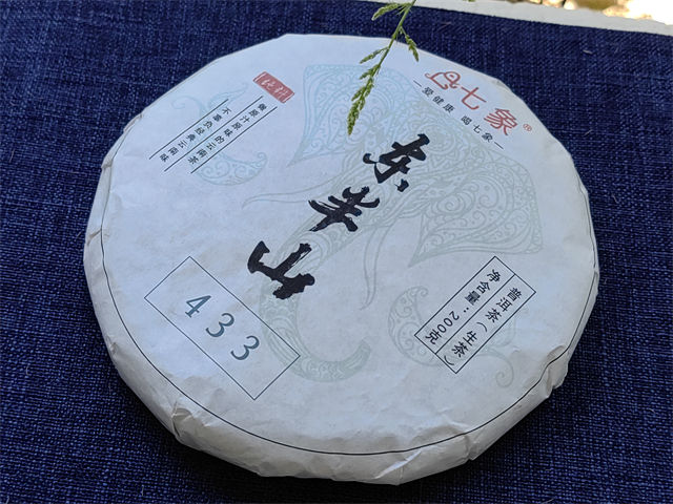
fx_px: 1050
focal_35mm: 54
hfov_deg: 35.5
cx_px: 336
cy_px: 252
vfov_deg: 27.0
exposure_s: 1/268
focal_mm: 5.54
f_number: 4
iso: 50
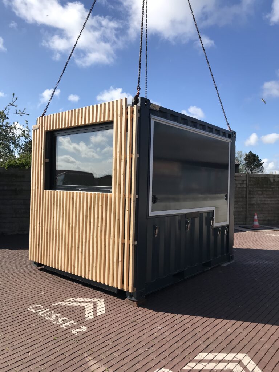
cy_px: 186
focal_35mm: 28
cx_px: 140
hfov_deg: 49.7
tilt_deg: +1.7
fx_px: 301
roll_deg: -1.8
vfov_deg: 63.4
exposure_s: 1/1916
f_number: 1.8
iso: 20
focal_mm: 3.99
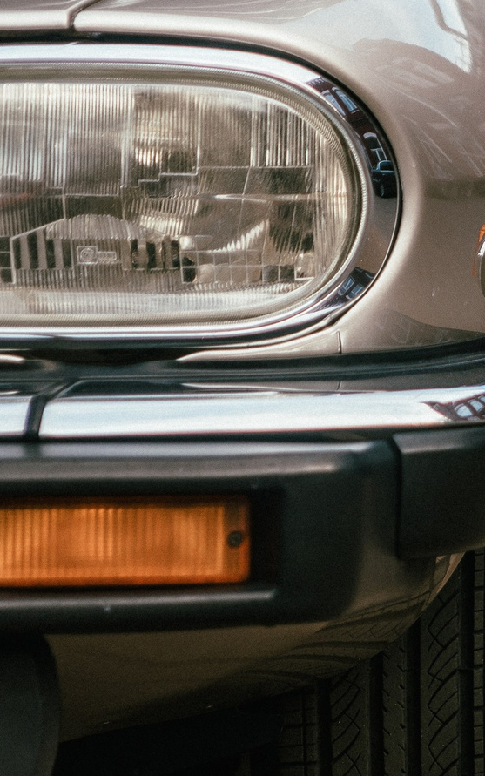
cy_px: 288
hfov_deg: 6.4
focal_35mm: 205
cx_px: 605
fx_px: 4335
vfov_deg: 10.2
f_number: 2.8
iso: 100
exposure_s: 1/160
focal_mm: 70
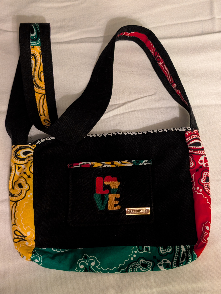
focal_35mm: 49
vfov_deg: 38.9
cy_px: 147
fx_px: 416
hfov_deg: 29.7
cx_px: 110
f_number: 1.68
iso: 389
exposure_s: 1/20
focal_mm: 6.9
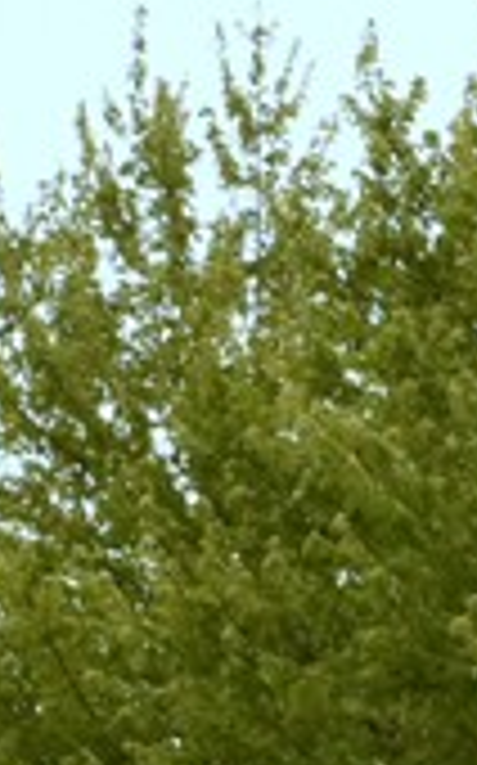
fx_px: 8459
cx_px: 2992
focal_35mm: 406
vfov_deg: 4.9
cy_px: 2365
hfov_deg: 2.9
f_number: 8
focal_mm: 40
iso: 4000
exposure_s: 1/8000
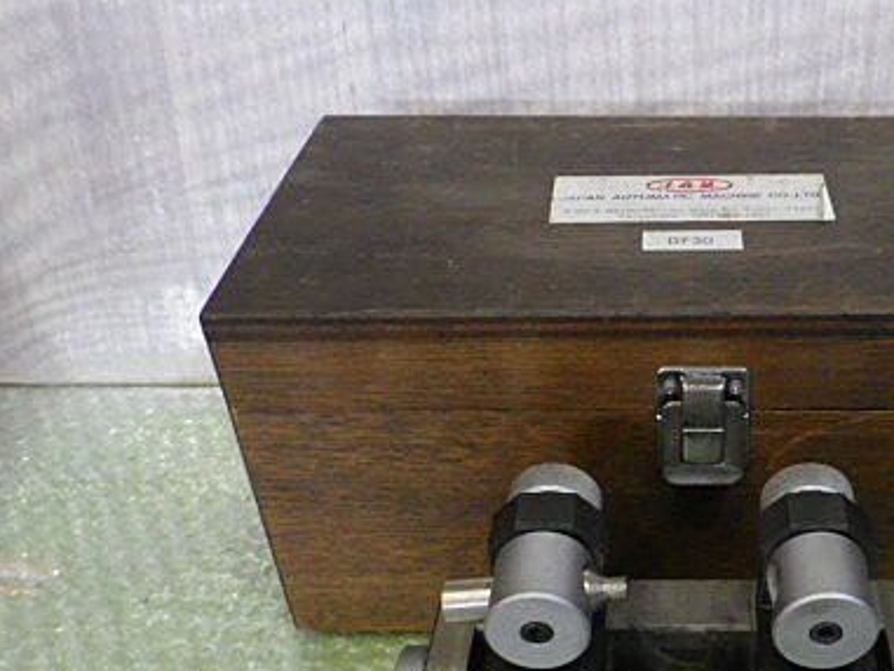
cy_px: 462
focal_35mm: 42
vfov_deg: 34.0
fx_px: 1085
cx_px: 690
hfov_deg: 43.1
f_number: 3.5
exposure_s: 1/20
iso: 400
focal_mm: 4.5
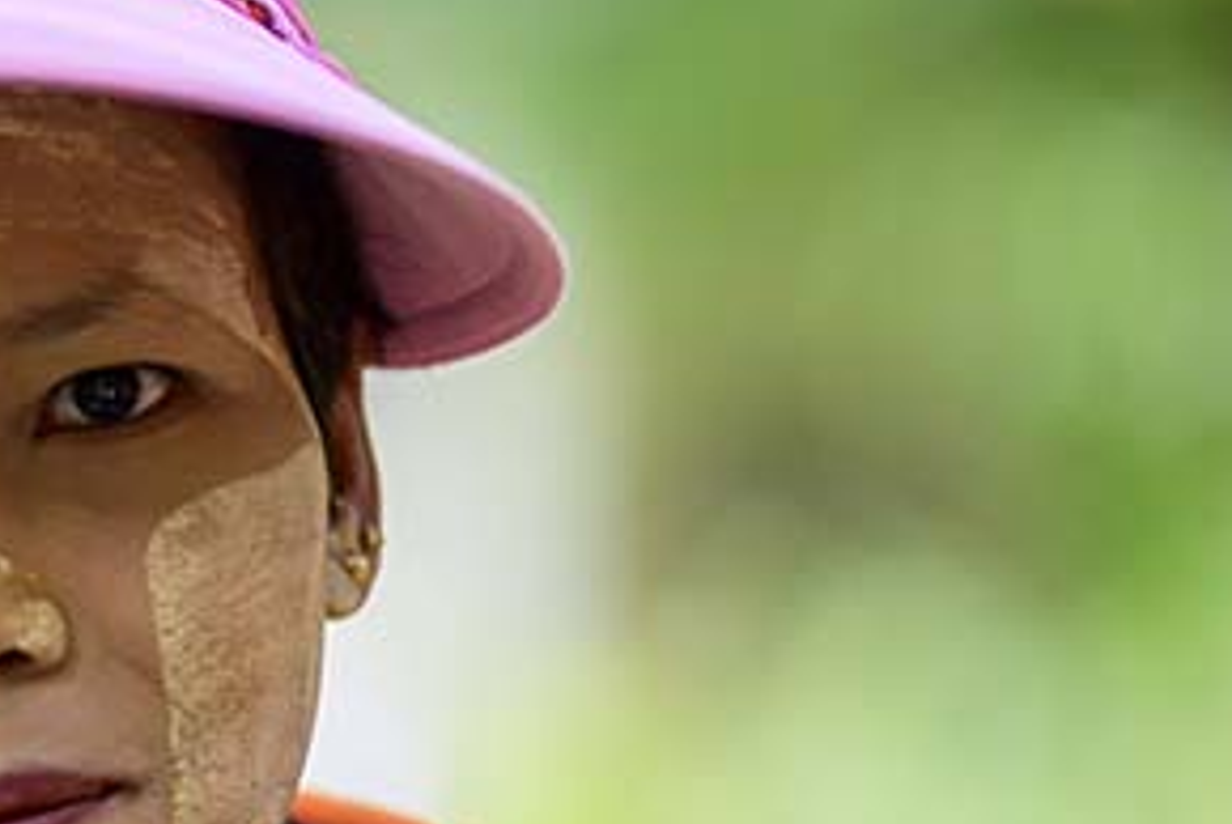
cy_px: 913
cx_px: -565
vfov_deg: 4.9
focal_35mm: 281
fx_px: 9626
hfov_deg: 7.2
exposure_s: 1/1250
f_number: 1.2
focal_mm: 85
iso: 110
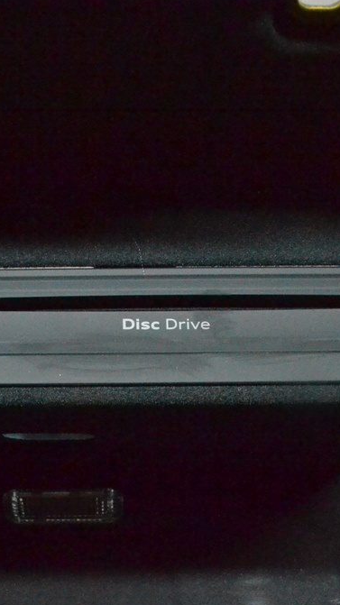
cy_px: 305
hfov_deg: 24.8
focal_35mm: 48
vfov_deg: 42.9
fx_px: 770
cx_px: 121
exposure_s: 1/125
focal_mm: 20
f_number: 10
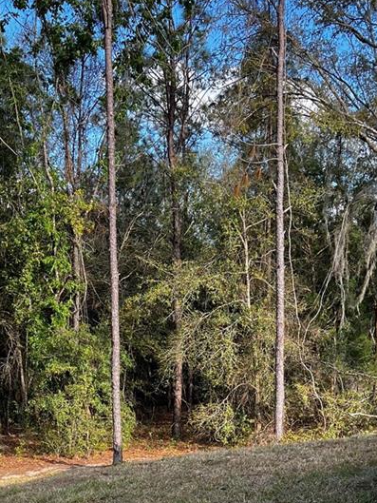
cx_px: 153
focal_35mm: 59
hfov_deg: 24.8
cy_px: 499
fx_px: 856
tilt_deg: -8.1
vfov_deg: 30.5
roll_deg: +1.5
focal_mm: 5.7
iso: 50
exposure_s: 1/658
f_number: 1.5
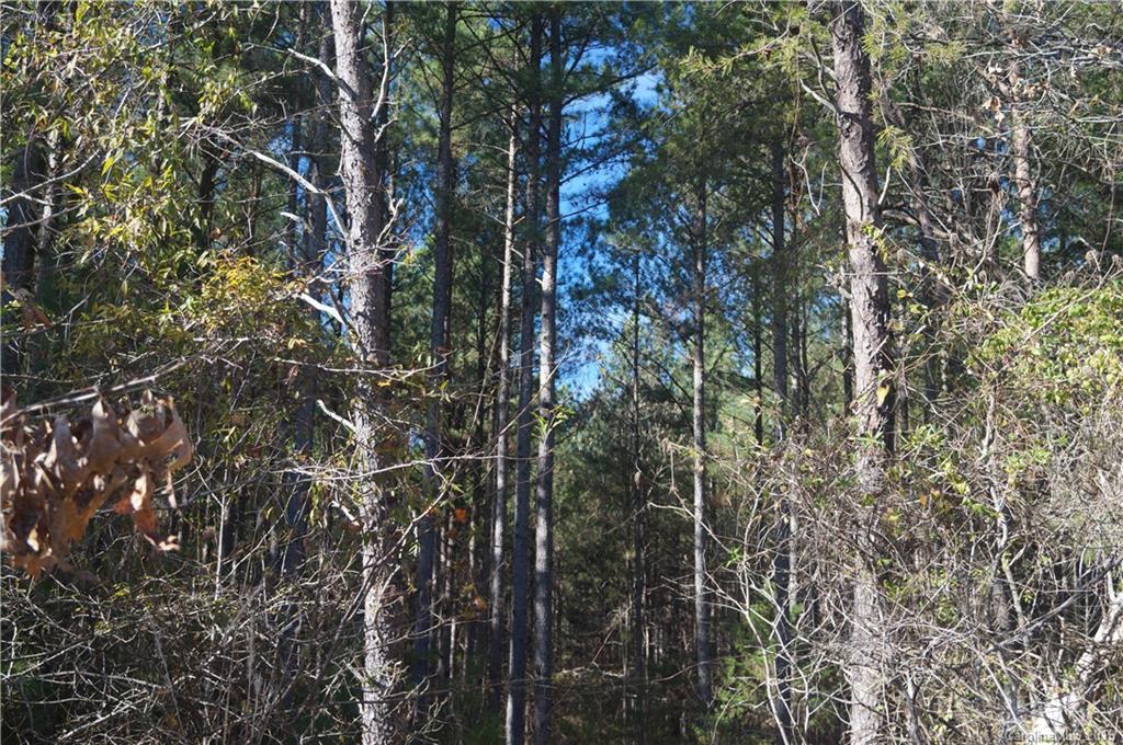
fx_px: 1308
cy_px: 372
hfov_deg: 46.5
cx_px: 562
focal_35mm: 42
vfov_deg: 31.8
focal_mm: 28
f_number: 4.5
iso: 320
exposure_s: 1/160
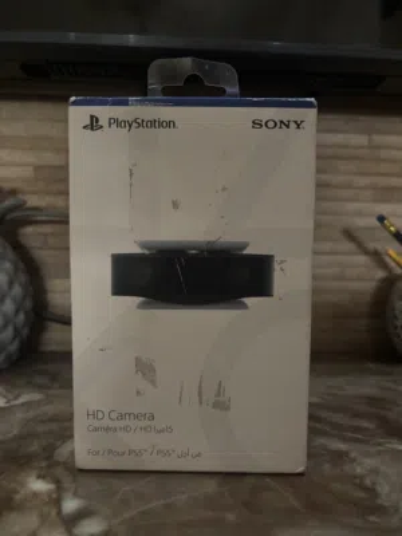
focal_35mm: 26
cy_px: 268
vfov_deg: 67.3
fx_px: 403
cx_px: 201
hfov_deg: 53.1
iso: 800
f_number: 1.6
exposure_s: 1/30
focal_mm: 5.96
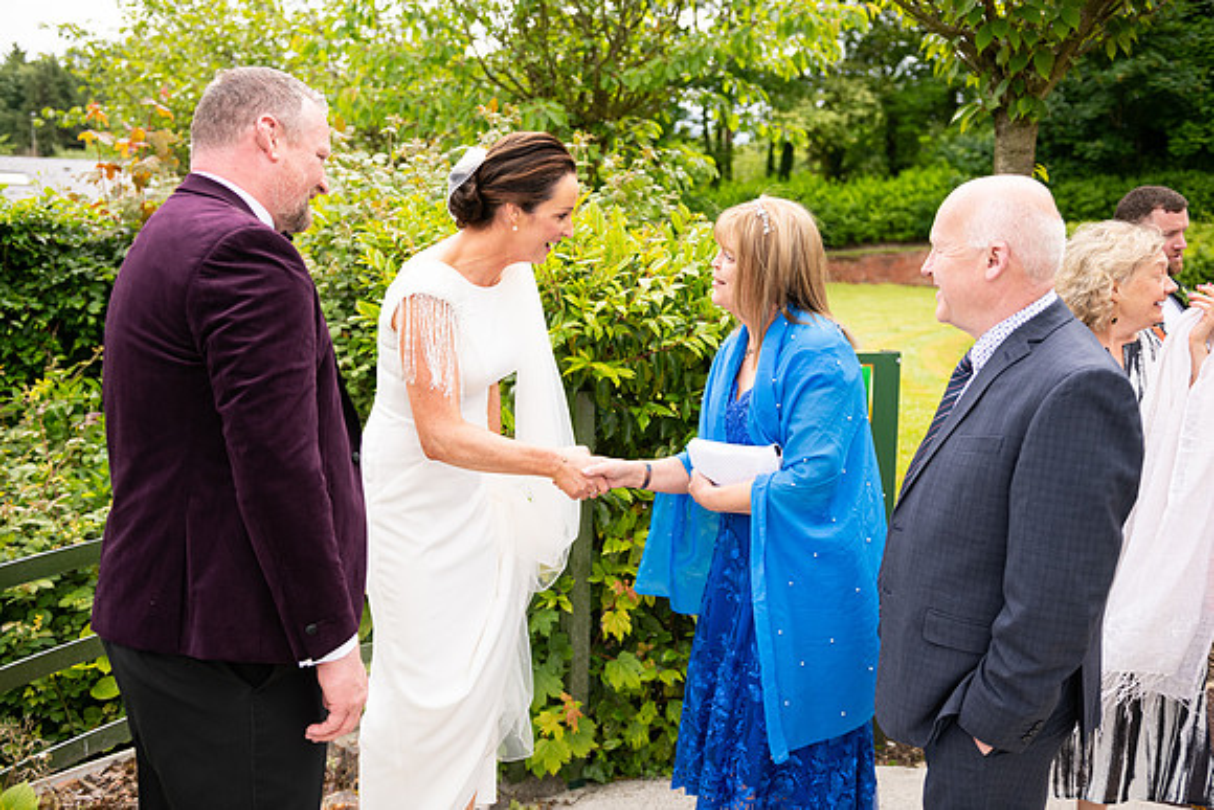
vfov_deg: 37.9
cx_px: 607
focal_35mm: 35
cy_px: 405
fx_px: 1180
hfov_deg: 54.4
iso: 250
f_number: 3.5
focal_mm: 35
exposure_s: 1/1250
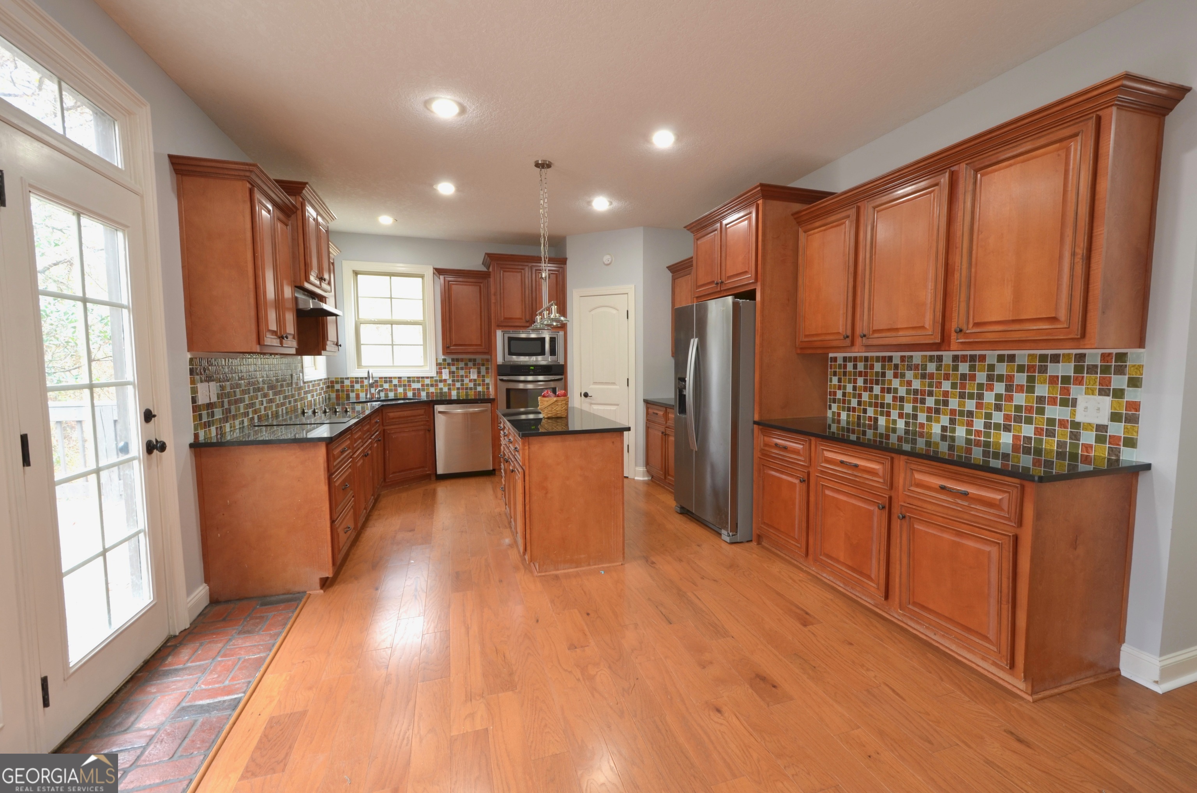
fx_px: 498
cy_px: 396
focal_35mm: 15
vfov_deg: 77.1
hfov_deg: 100.5
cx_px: 598
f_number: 9
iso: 200
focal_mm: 10
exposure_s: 1/3
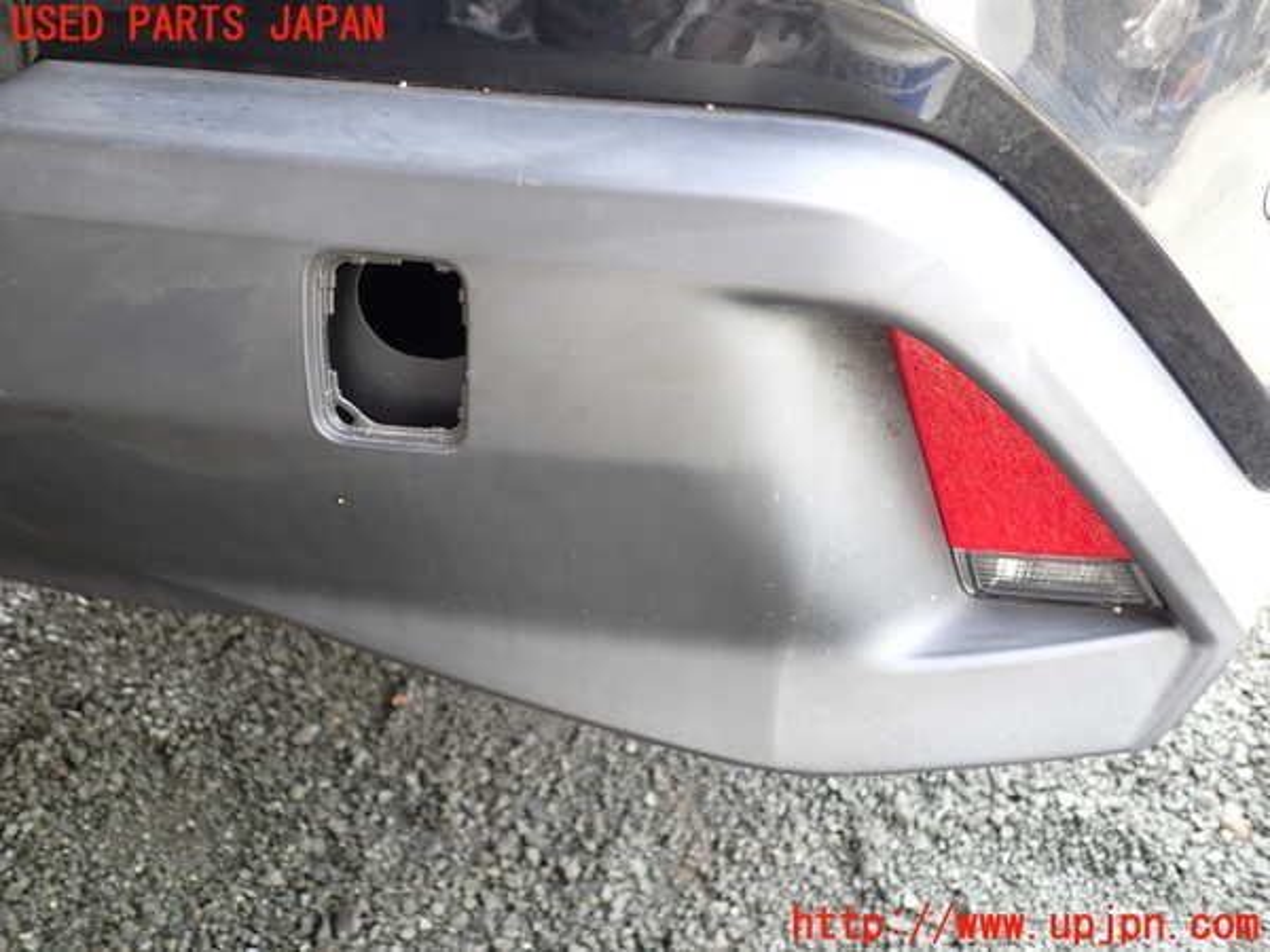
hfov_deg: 60.0
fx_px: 1101
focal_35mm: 30
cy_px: 476
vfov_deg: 46.8
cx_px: 635
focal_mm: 5.4
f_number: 2.3
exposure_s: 1/80
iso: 200
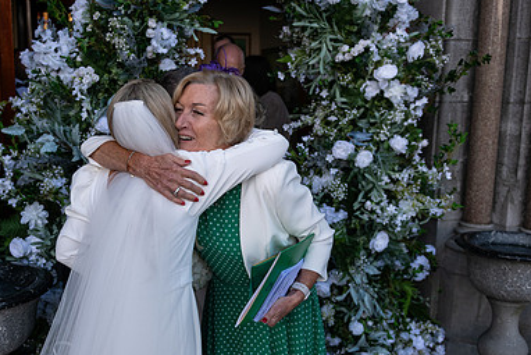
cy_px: 204
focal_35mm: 41
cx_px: 206
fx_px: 605
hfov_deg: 47.0
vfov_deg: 32.6
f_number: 3.5
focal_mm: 27
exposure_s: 1/2500
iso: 500
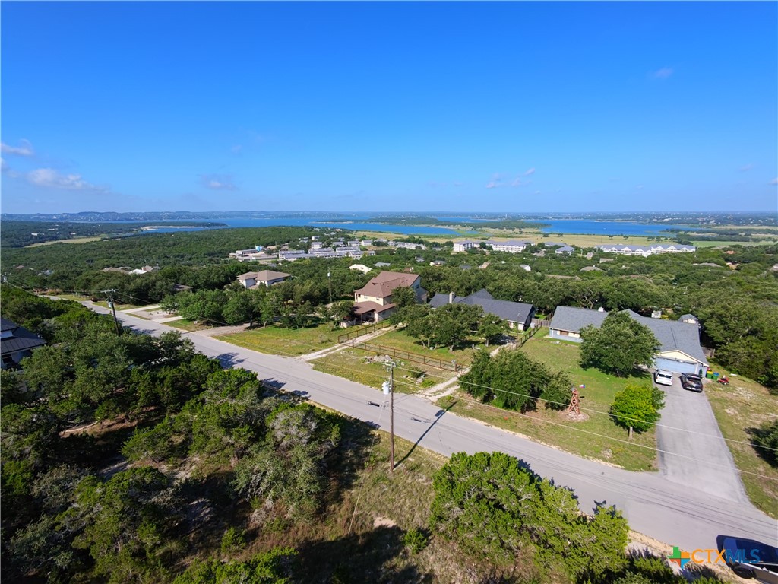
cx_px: 389
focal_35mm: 16
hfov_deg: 94.5
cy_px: 292
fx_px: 360
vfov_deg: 78.1
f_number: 2.55
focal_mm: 16
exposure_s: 1/1153
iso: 101
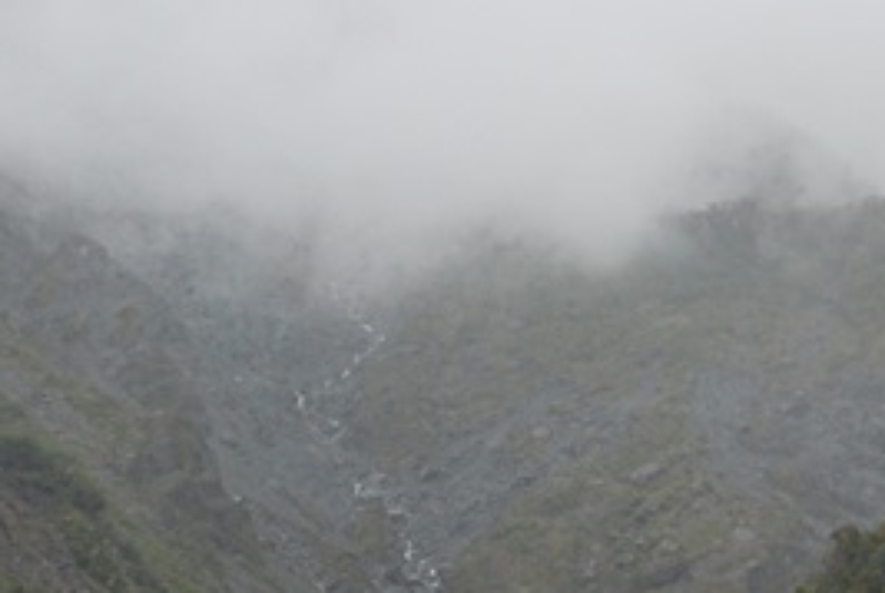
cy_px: 295
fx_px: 3546
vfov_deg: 9.6
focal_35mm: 144
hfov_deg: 14.1
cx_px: 762
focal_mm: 32
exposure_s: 1/1250
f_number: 5.6
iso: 400
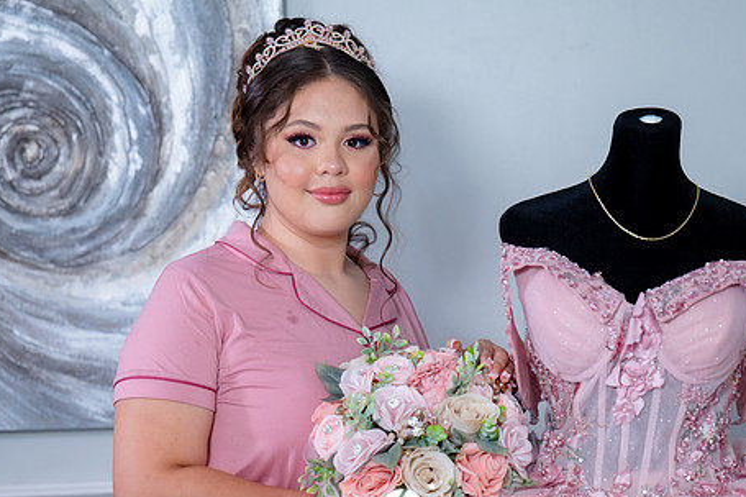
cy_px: 296
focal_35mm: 104
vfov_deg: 13.1
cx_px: 396
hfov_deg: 19.6
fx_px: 2154
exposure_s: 1/100
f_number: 3.5
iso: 1250
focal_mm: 80
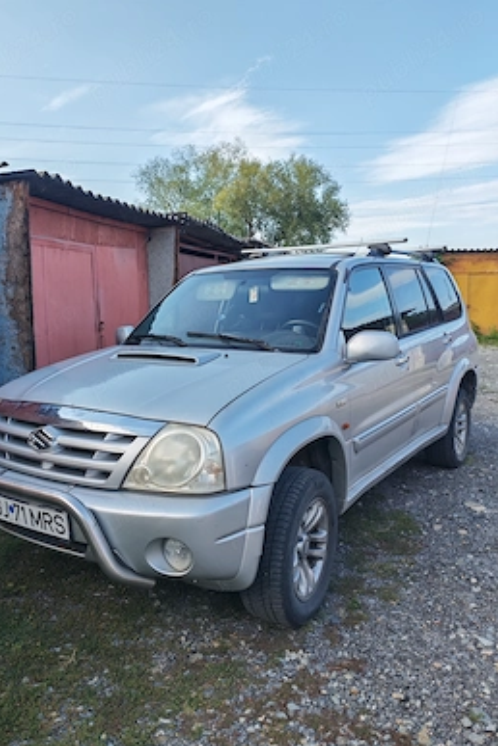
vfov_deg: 63.7
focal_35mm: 29
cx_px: 218
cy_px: 382
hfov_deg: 44.9
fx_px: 602
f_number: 1.9
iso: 50
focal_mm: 6.12
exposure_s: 1/320
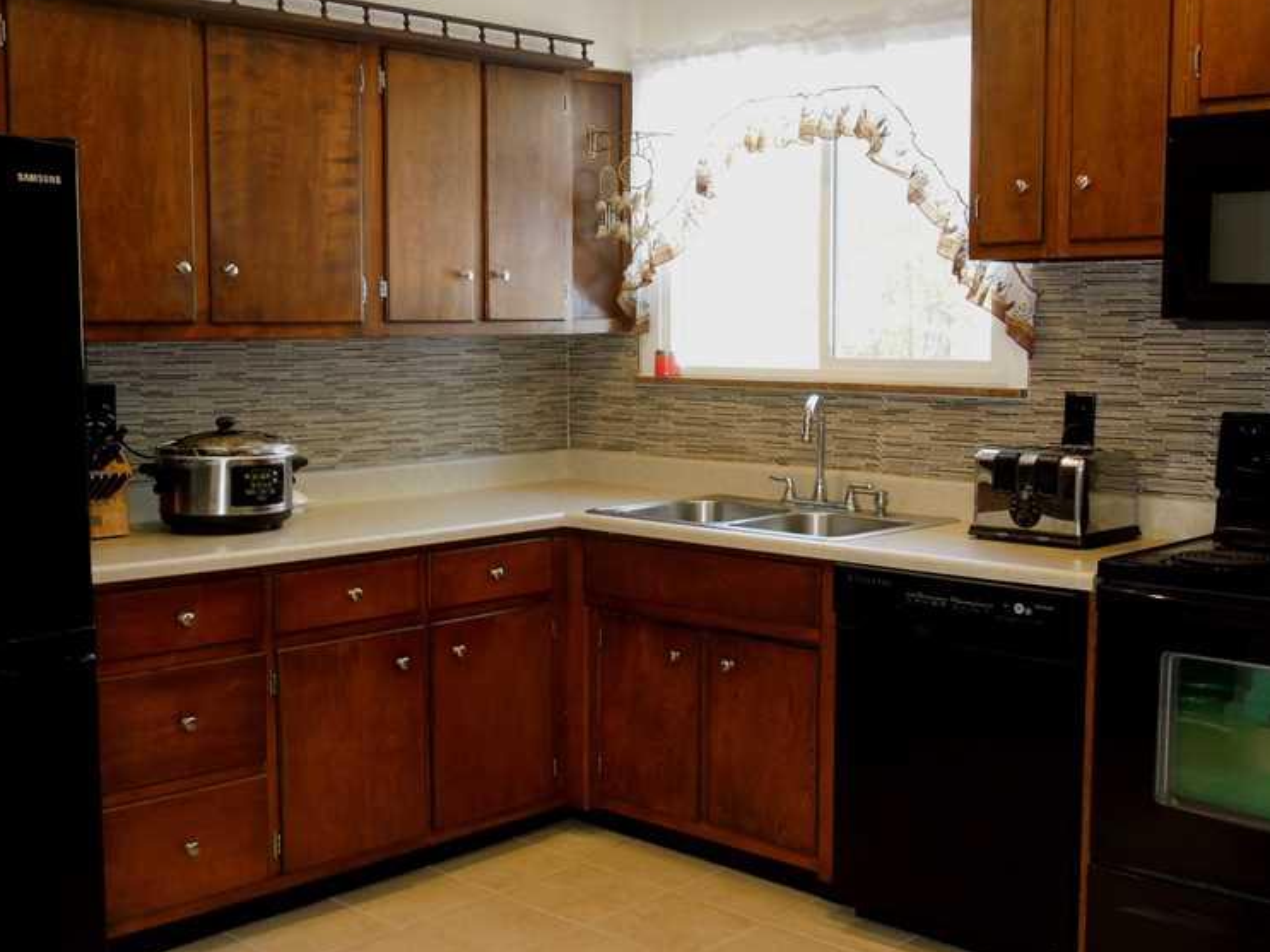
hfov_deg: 44.8
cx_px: 609
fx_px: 1541
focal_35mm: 42
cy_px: 485
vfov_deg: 34.3
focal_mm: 7
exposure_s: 1/30
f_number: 3.8
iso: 450
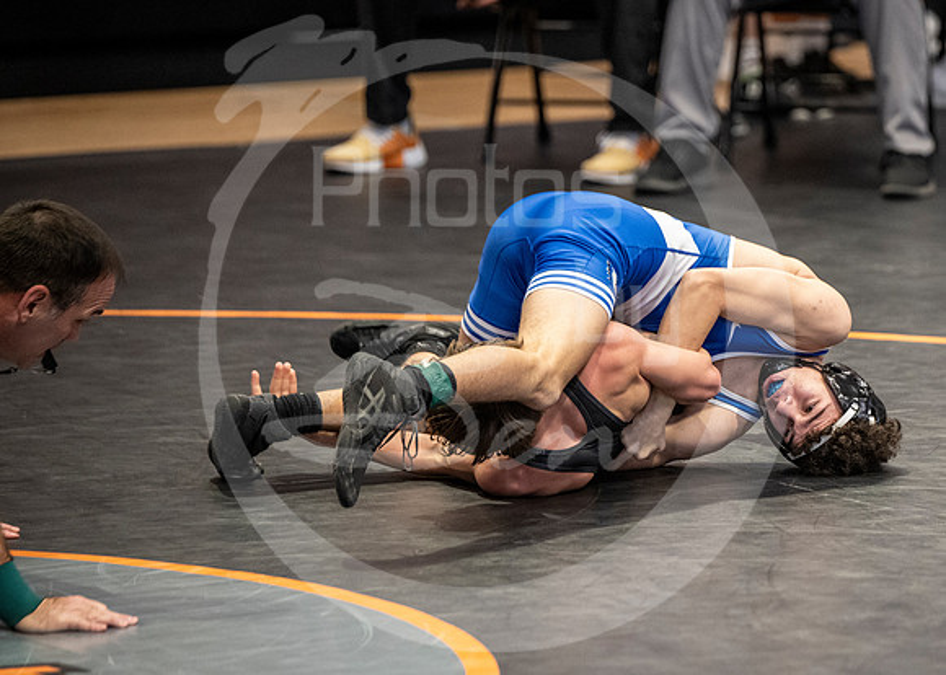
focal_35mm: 300
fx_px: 8048
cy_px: 381
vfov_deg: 4.8
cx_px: 725
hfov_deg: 6.7
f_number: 2.8
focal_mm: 200
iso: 3200
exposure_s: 1/1000
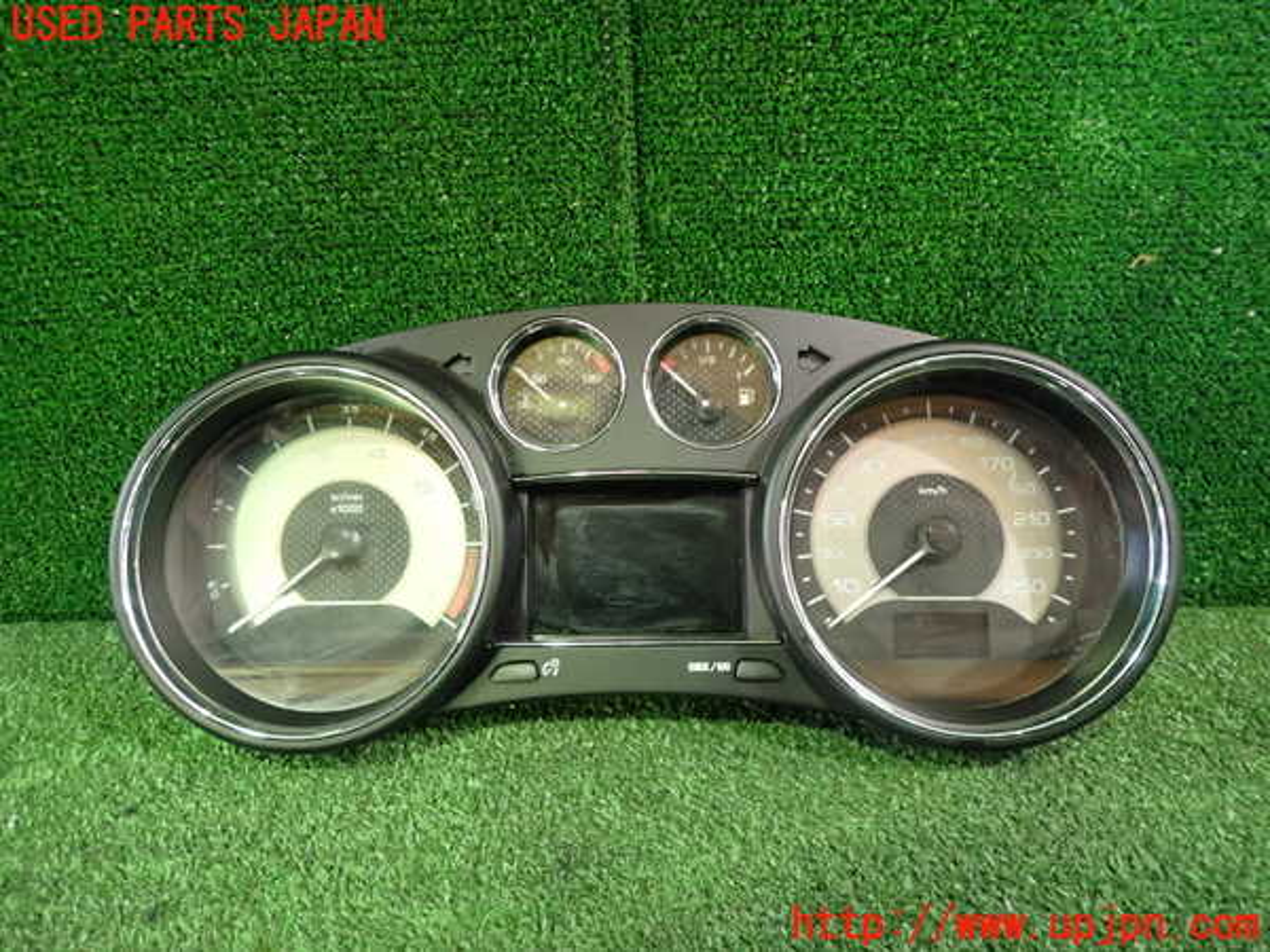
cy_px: 476
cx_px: 635
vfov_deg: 54.9
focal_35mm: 25
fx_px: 917
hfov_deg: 69.4
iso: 800
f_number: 2
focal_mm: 4.5
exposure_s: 1/30
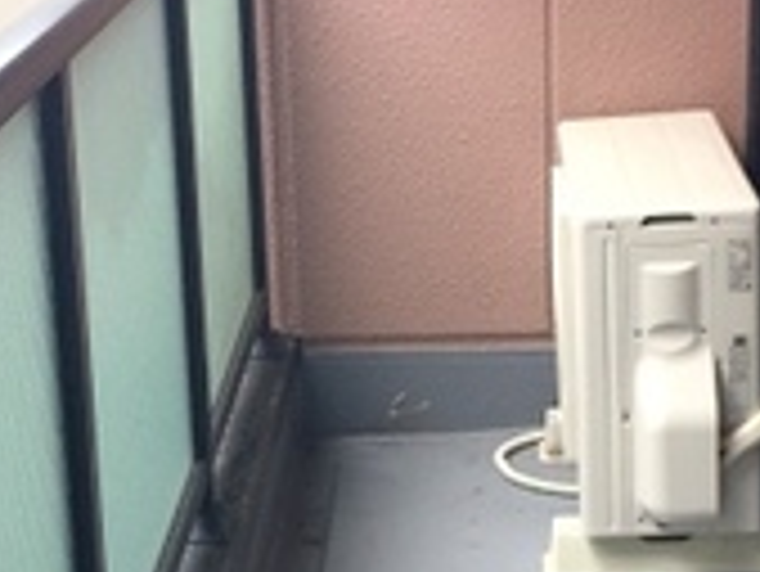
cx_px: 252
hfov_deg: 19.0
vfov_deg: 14.3
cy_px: 455
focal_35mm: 103
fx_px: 2263
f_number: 2.2
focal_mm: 4.15
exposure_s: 1/124
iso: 32
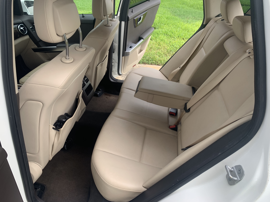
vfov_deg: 53.1
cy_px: 101
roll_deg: -1.8
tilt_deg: -32.6
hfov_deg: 67.3
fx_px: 203
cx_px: 135
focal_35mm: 26
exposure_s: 1/122
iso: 32
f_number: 1.8
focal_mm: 4.25
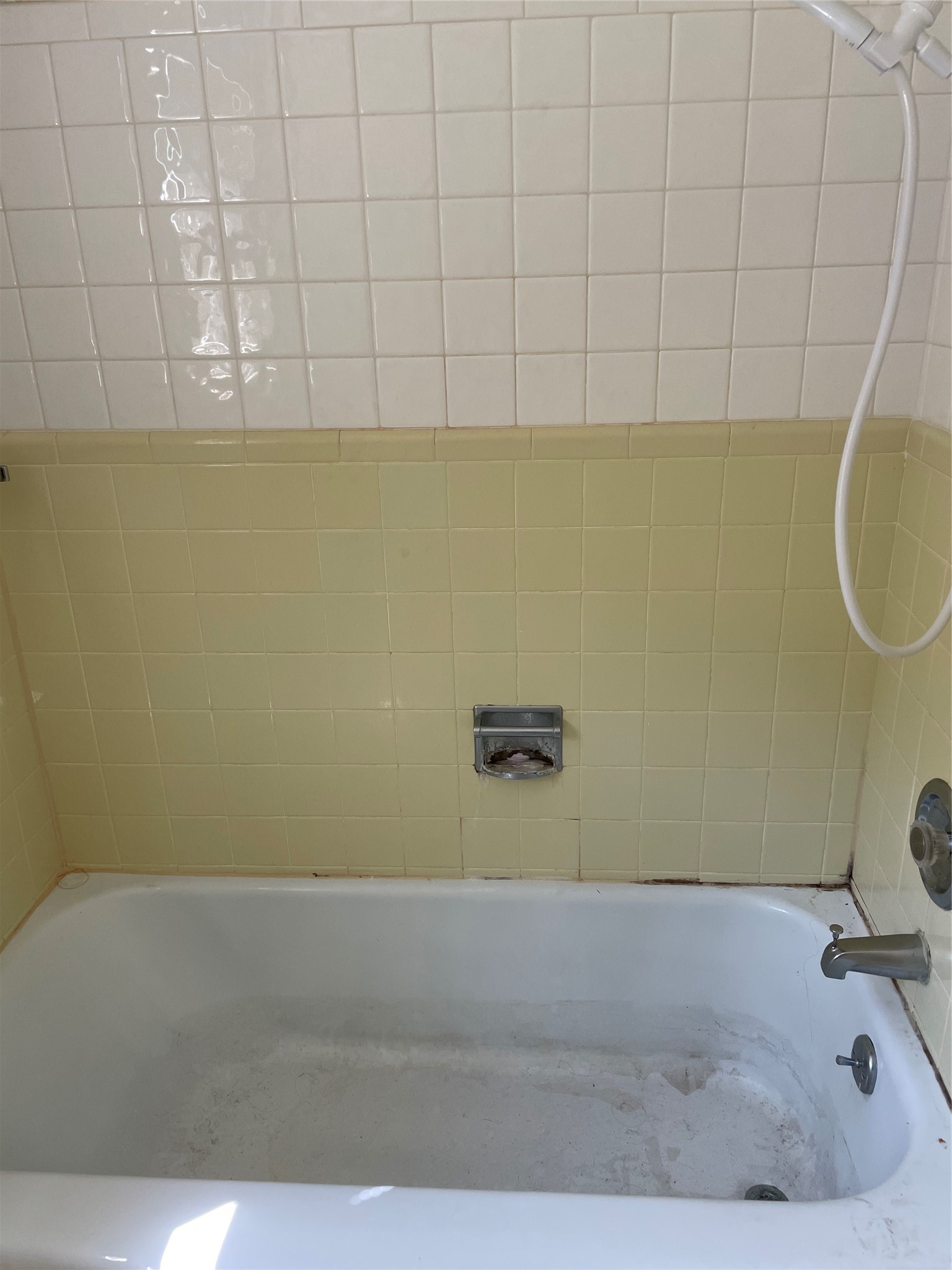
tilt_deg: -20.8
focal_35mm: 26
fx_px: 953
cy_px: 635
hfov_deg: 53.1
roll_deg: +2.5
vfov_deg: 67.3
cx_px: 476
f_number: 1.6
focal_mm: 4.2
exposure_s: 1/60
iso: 80
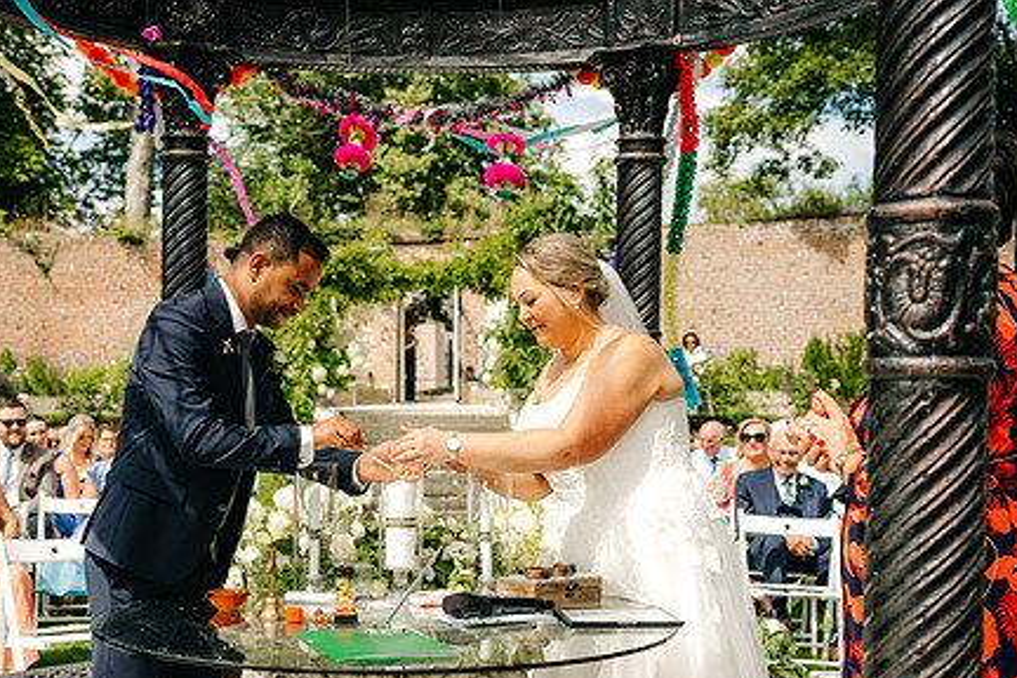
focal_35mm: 47
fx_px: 1328
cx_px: 403
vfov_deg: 28.5
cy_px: 453
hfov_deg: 41.7
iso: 100
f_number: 3.5
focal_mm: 35
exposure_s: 1/1250
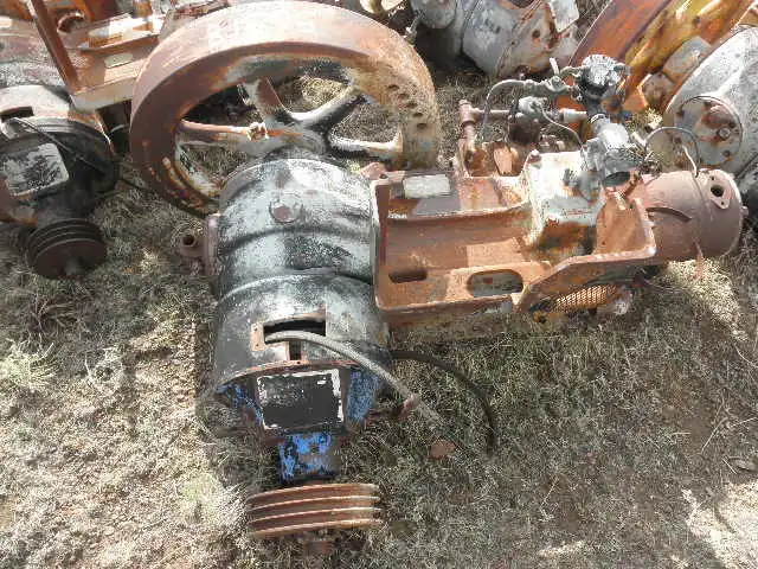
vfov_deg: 49.7
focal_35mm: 28
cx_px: 379
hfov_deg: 63.4
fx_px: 613
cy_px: 284
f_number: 3
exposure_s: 1/250
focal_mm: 5
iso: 64
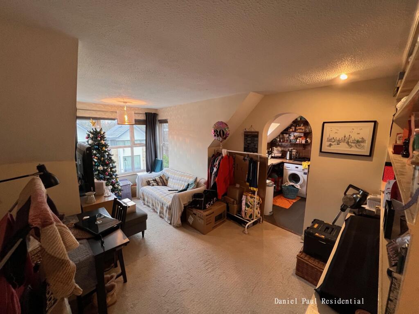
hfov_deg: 106.2
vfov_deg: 89.9
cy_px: 157
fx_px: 157
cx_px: 210
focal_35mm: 13
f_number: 1.8
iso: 250
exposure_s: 1/50
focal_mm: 1.57
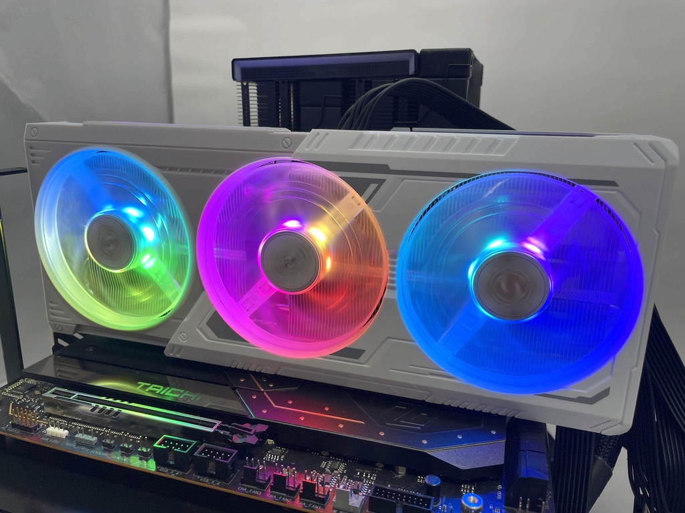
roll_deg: -0.9
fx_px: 515
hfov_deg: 67.3
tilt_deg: -15.1
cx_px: 342
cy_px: 256
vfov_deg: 53.1
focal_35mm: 26
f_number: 1.6
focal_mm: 4.2
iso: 100
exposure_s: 1/100
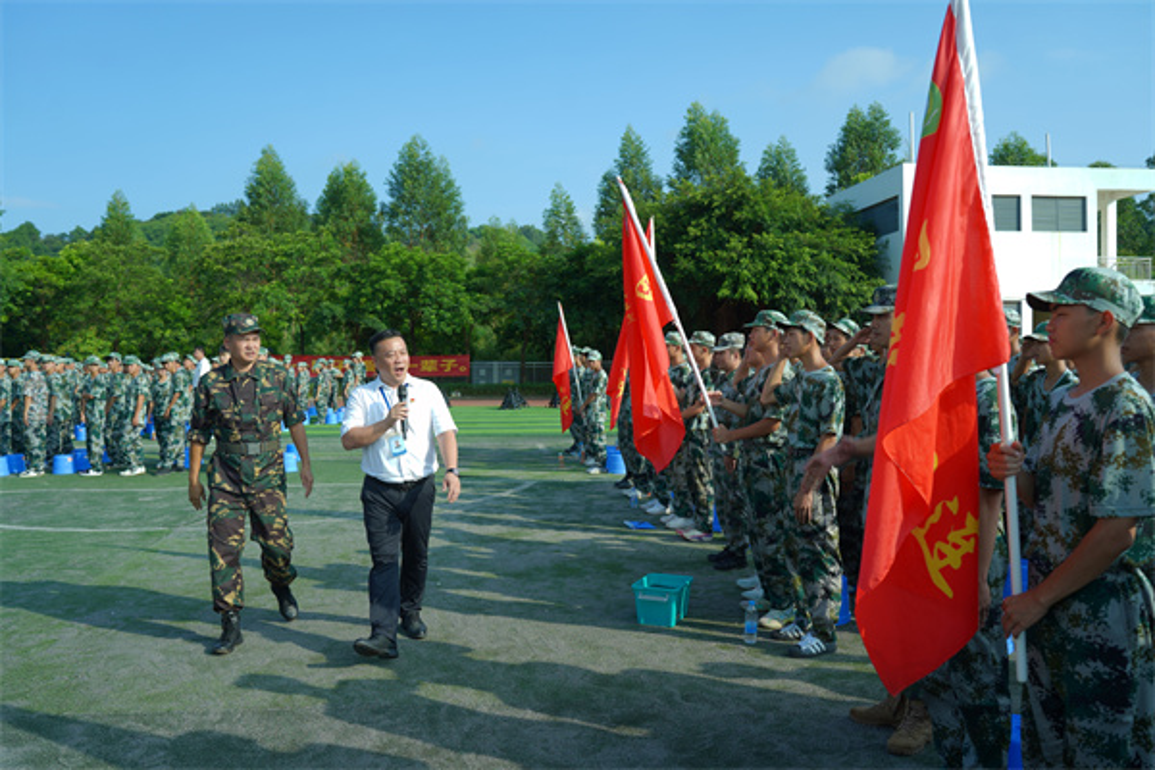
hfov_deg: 65.5
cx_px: 578
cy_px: 385
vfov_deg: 46.4
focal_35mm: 28
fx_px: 898
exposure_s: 1/250
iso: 50
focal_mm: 28
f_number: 4.5
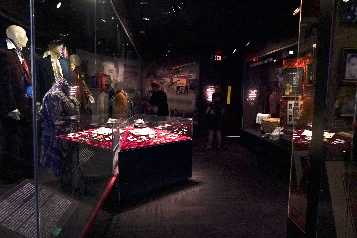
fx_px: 278
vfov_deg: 46.4
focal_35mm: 28
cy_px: 119
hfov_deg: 65.5
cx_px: 178
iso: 10000
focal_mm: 28
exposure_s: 1/100
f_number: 4
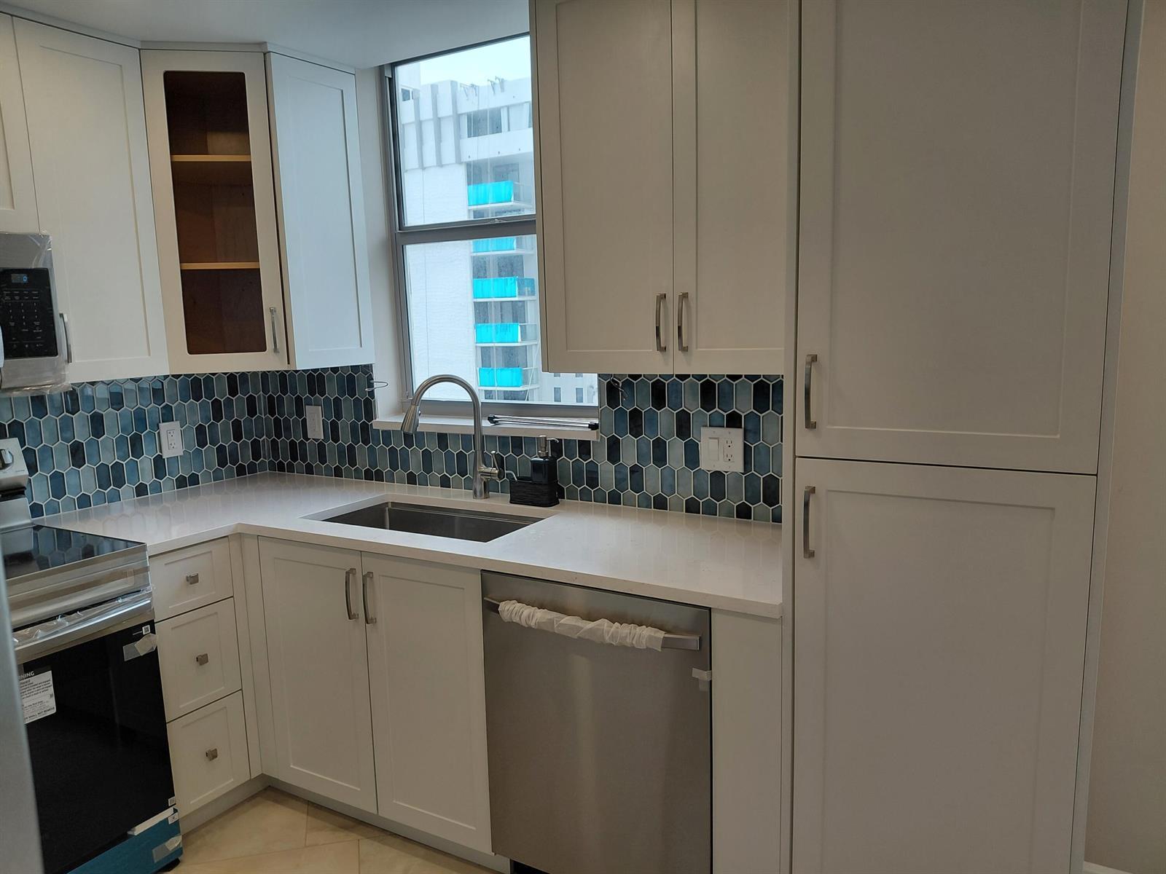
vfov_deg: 54.9
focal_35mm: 25
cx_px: 583
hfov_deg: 69.4
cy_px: 437
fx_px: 842
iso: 50
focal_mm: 4.69
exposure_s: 1/204
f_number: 1.8
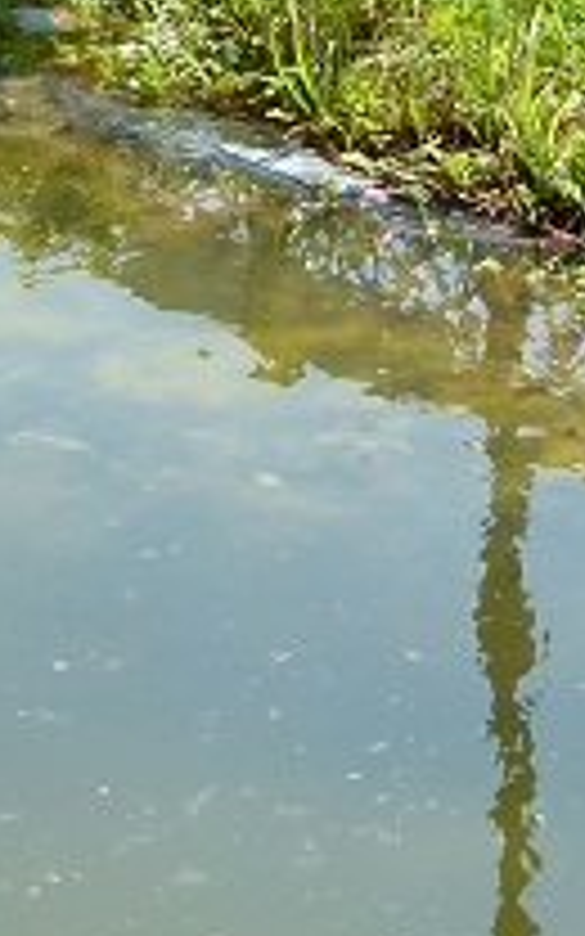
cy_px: -382
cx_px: 572
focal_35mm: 186
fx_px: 4745
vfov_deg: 10.9
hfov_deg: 7.0
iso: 100
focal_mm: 7.6
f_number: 4
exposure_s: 1/500
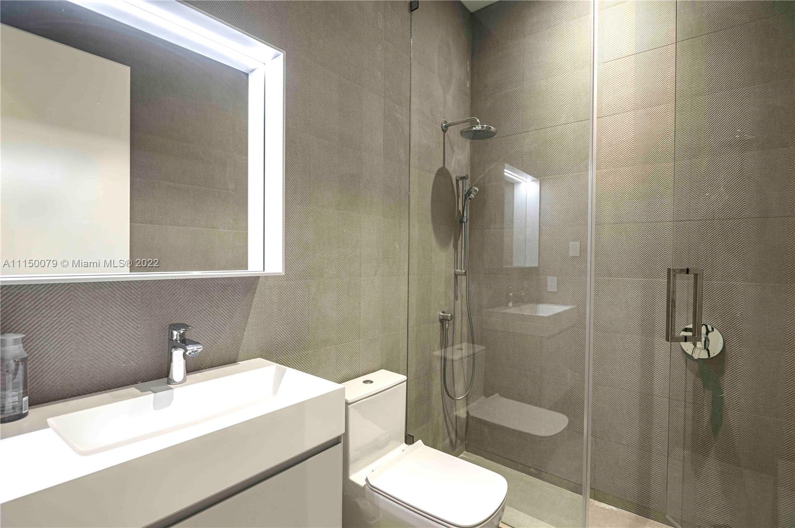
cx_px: 398
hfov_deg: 93.3
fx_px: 375
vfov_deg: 70.3
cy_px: 264
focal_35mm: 17
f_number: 5.6
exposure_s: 1/2
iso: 100
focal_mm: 17
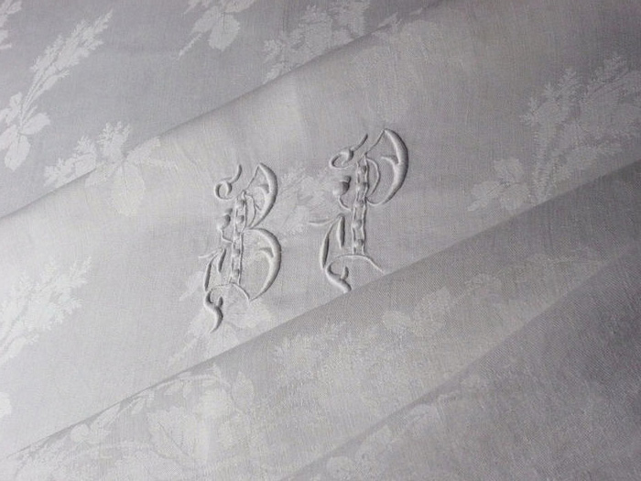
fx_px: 1111
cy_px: 240
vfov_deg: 24.4
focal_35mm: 60
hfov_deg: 32.2
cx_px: 320
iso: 400
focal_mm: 9.9
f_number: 3.7
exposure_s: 1/320
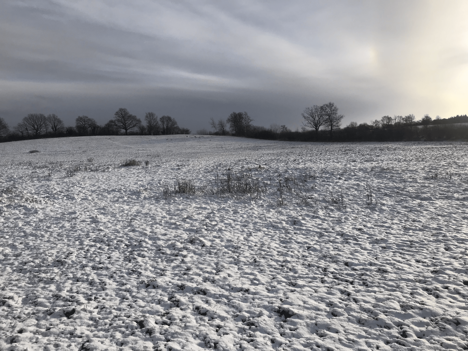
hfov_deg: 63.4
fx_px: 379
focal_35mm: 28
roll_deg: +3.3
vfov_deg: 49.7
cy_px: 176
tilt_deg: -4.5
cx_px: 234
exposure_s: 1/5319
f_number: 1.8
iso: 20
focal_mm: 3.99
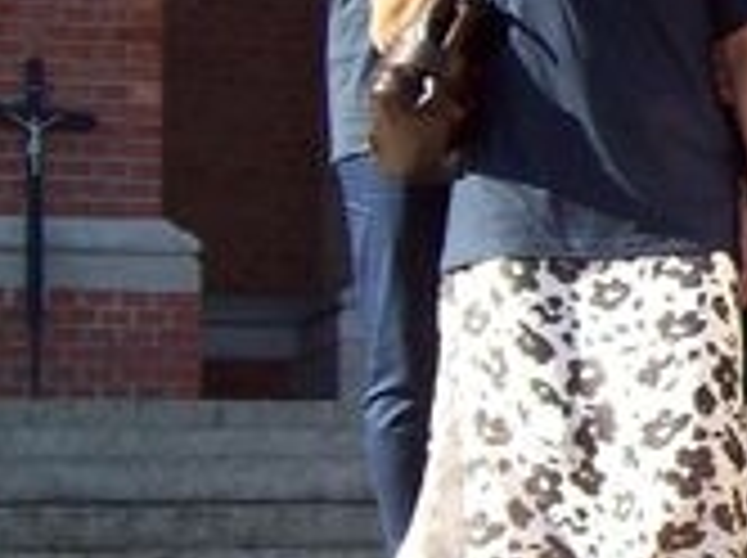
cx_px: 1314
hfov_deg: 13.0
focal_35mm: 139
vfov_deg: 10.6
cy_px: 128
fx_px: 2995
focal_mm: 6
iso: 80
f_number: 2.7
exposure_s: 1/437
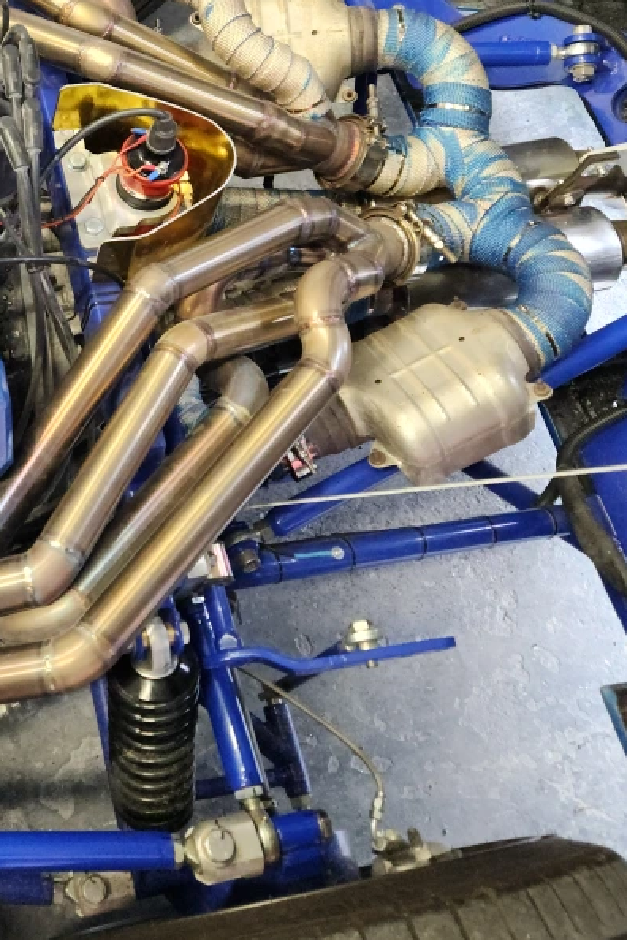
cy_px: 262
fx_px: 1123
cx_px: -3
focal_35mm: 43
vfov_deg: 44.3
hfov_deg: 29.1
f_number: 1.8
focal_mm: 5.4
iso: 320
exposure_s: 1/50
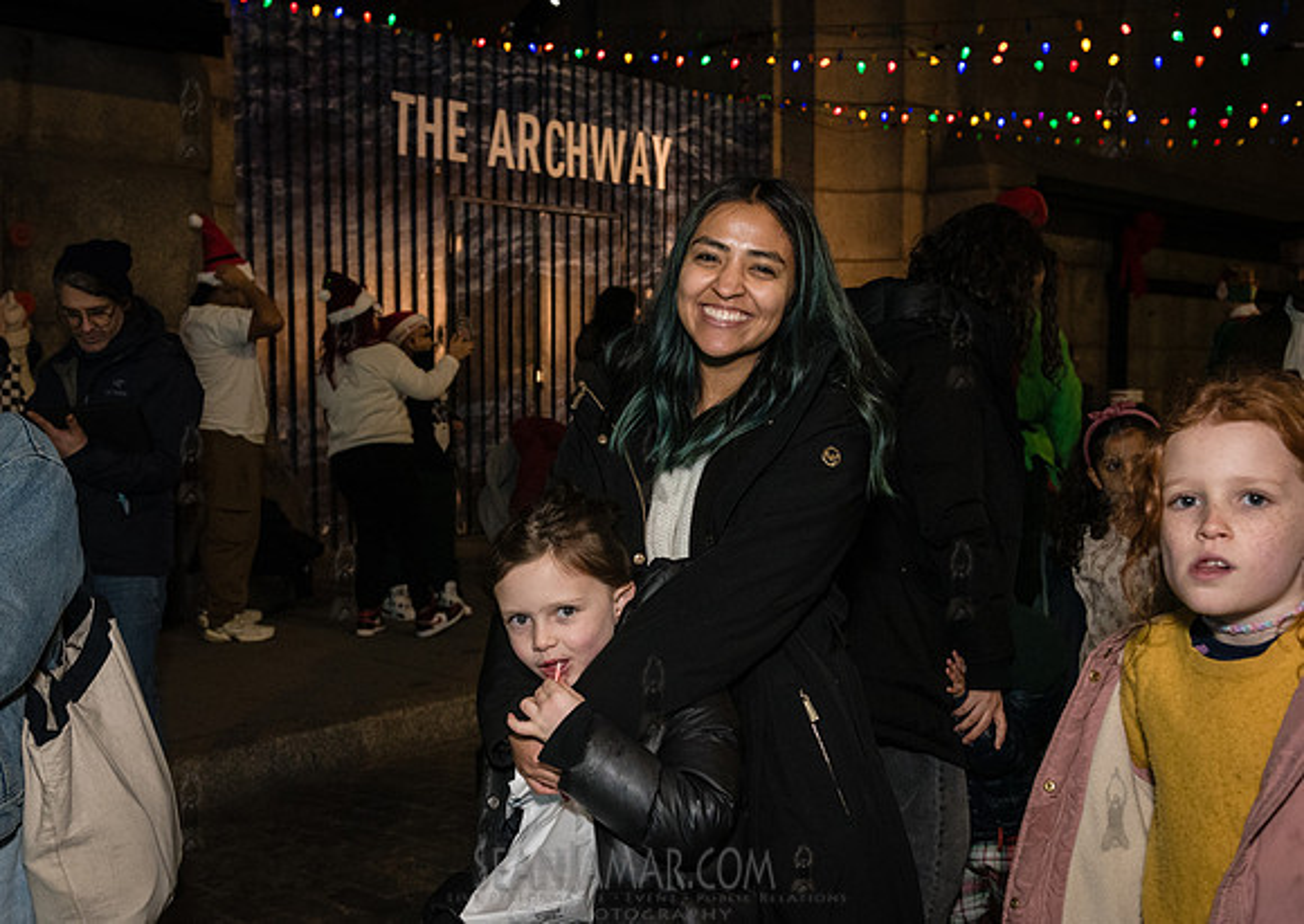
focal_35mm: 41
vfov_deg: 34.0
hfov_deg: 46.6
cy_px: 488
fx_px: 1512
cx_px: 615
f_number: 4.5
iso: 4000
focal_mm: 35
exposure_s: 1/160
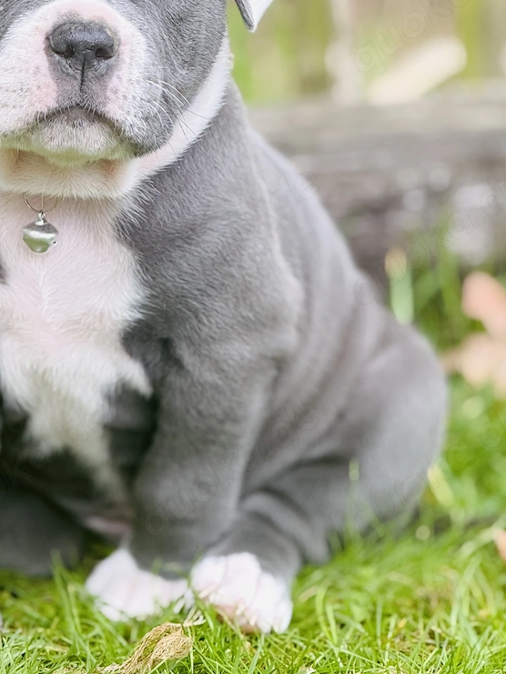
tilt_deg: -14.7
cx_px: 130
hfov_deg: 6.9
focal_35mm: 216
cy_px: 283
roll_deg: -2.2
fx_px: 4209
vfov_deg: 9.2
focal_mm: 15.66
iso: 64
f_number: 2.8
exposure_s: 1/99
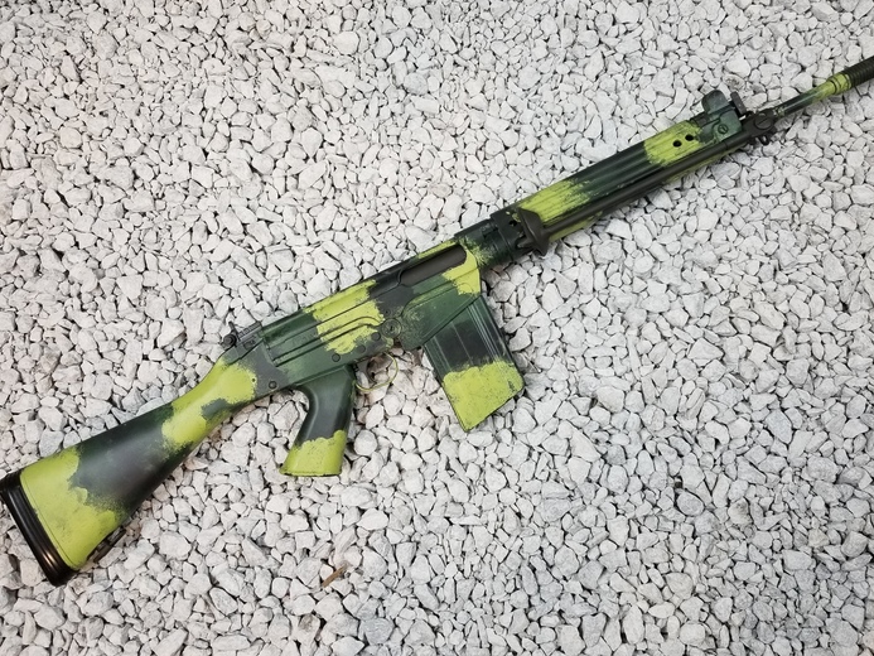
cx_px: 464
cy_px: 288
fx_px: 758
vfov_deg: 46.7
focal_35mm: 30
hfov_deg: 59.9
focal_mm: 4.3
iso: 125
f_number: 1.7
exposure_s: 1/60
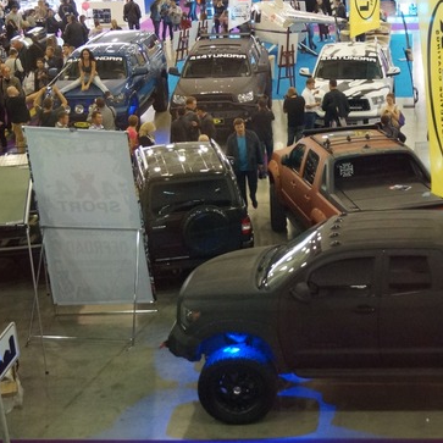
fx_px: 1057
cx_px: 414
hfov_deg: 23.0
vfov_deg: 23.7
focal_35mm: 73
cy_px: 212
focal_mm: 26
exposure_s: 1/50
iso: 1600
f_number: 4.5
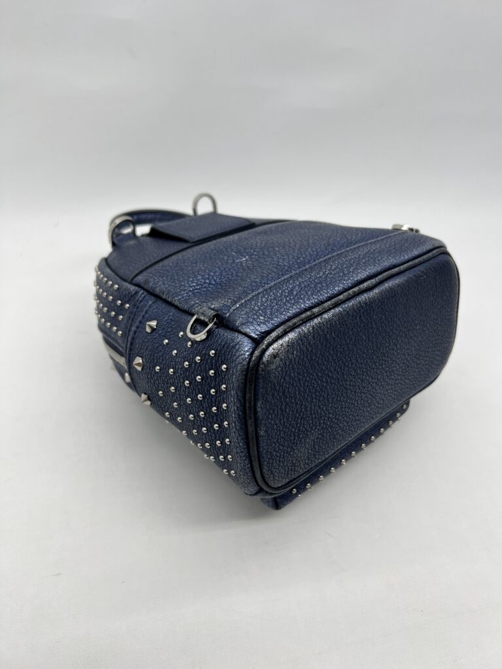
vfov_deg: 67.3
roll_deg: -5.4
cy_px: 334
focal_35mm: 26
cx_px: 251
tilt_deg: -38.5
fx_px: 503
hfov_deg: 53.1
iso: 40
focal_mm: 5.7
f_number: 1.5
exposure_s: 1/153
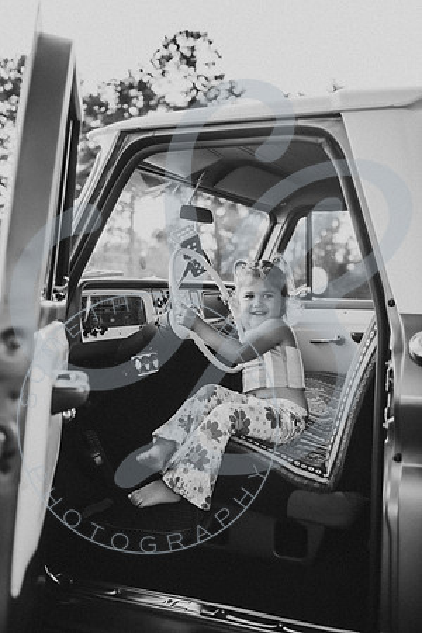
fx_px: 738
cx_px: 211
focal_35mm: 42
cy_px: 316
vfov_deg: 46.4
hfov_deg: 31.9
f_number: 2.8
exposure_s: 1/200
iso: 100
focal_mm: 42
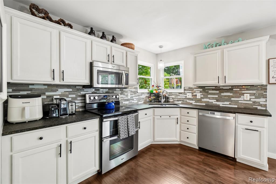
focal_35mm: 15
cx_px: 138
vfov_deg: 77.3
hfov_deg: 100.4
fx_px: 115
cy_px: 92
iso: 400
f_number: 8
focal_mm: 10
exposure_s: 1/6
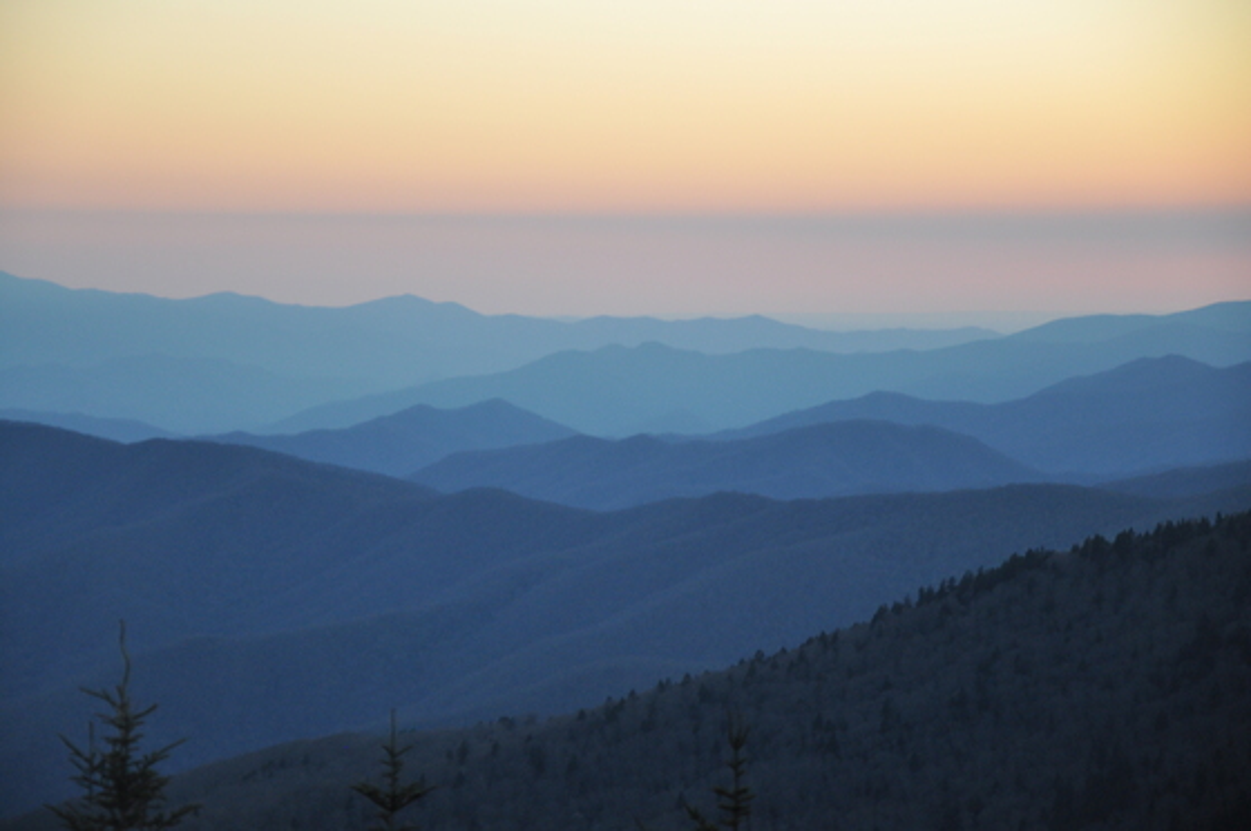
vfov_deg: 10.1
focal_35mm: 135
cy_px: 416
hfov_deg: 15.2
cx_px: 626
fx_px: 4686
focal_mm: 90
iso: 640
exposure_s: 1/80
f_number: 5.6
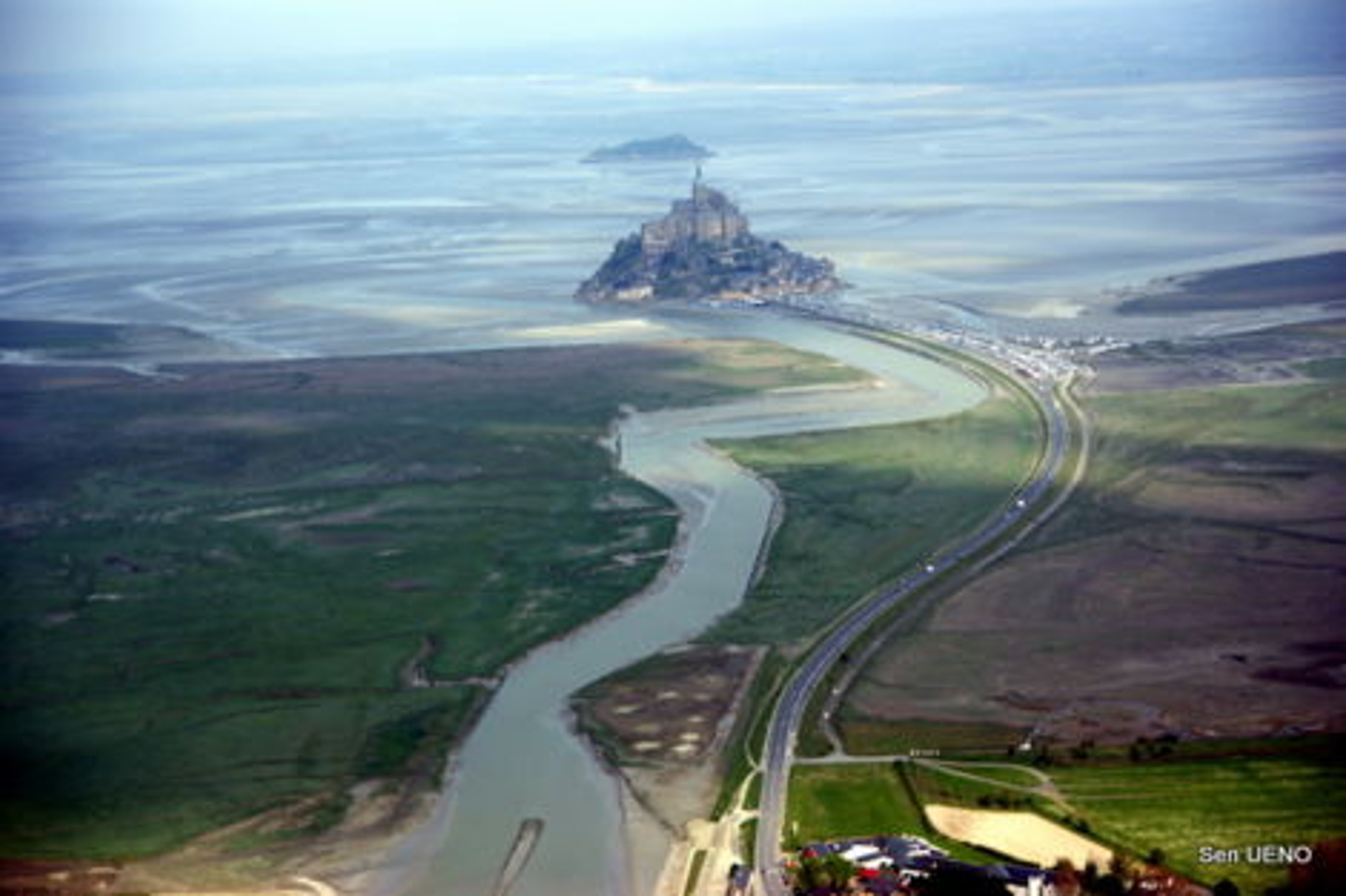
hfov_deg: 27.0
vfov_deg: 18.2
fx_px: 2803
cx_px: 673
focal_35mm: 75
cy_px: 448
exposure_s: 1/3200
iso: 100
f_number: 2.8
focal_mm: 50
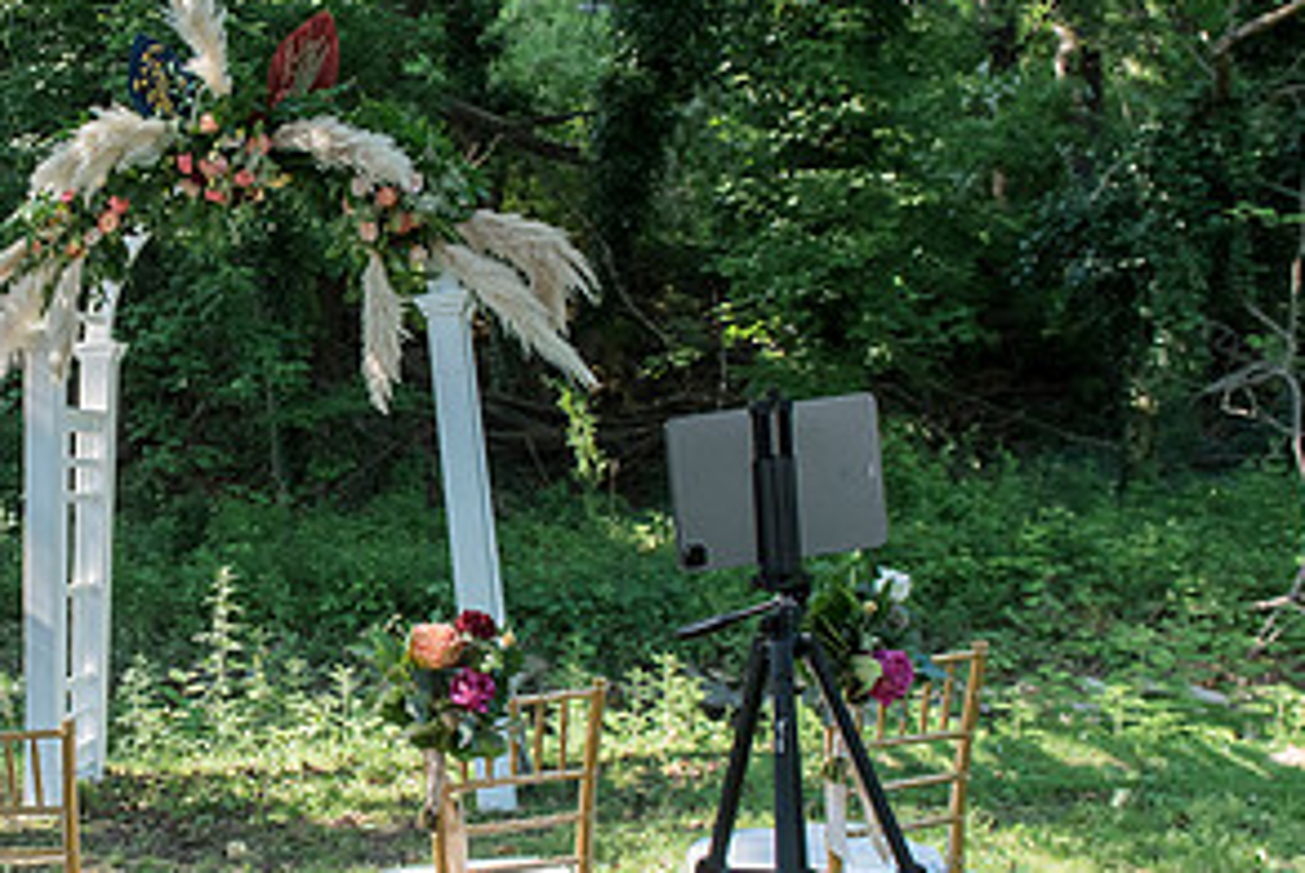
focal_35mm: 49
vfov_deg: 27.6
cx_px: 100
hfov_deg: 37.3
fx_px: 1778
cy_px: 486
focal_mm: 24
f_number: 4.5
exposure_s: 1/640
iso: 1000
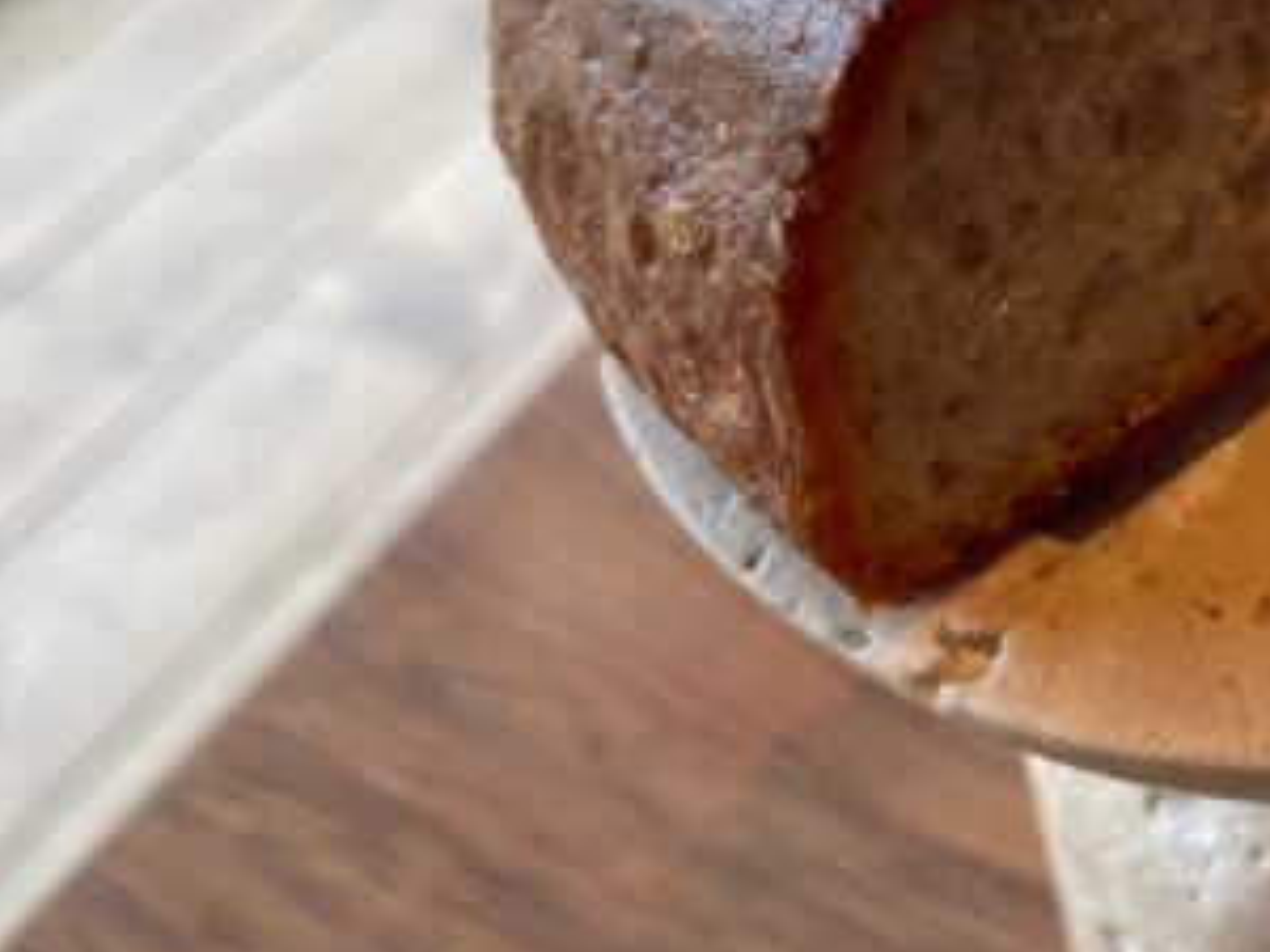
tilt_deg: -35.2
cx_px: 1259
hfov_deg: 28.8
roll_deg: +6.2
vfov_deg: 22.1
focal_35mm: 63
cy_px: -78
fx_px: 2311
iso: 50
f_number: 1.6
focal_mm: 4.2
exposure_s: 1/120
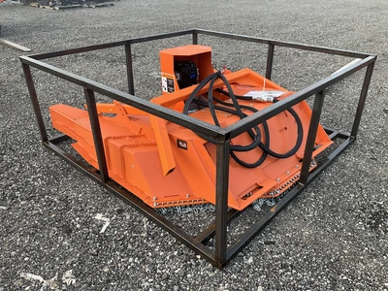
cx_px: 194
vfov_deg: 48.2
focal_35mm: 29
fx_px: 325
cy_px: 146
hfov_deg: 61.7
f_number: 1.8
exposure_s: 1/122
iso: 25
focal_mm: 3
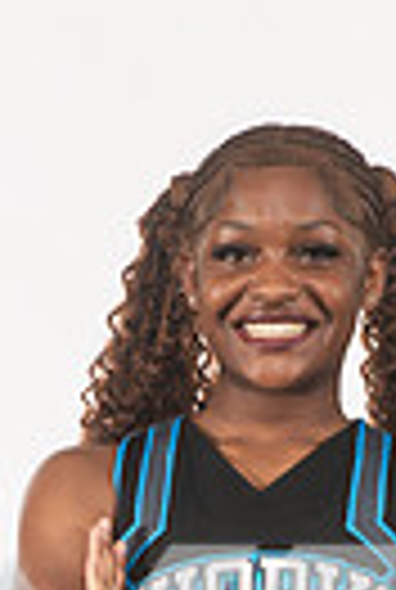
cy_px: 1004
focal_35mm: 178
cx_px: 202
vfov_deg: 10.9
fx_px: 2921
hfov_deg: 7.8
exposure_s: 1/320
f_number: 7.1
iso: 500
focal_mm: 52
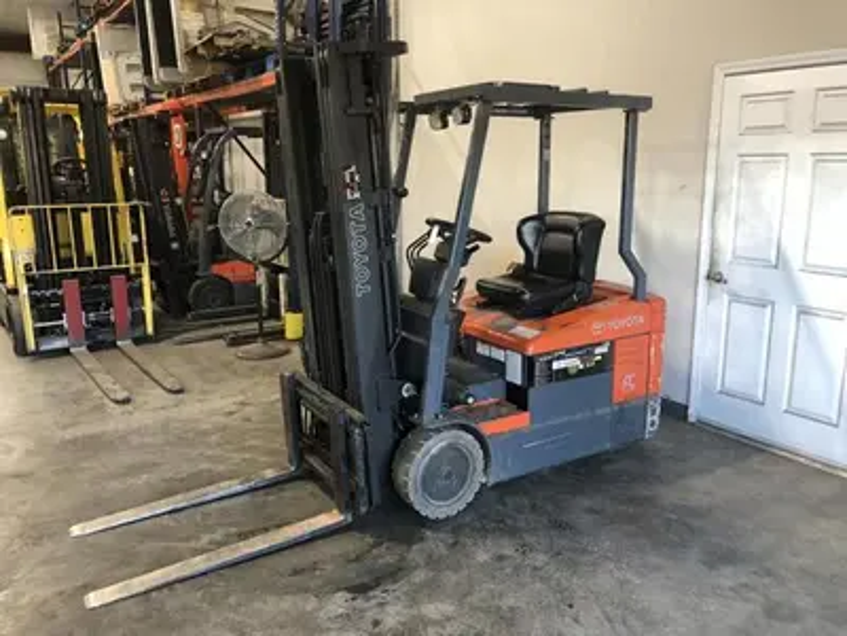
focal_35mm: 28
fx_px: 685
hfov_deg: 63.4
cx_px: 424
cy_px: 318
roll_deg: +1.2
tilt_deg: -13.0
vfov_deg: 49.7
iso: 50
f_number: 1.8
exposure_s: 1/15
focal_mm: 4
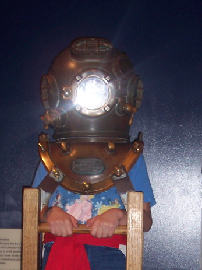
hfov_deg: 17.6
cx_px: 110
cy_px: 264
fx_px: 654
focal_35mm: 84
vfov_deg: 22.5
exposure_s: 1/30
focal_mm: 8
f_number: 2.8
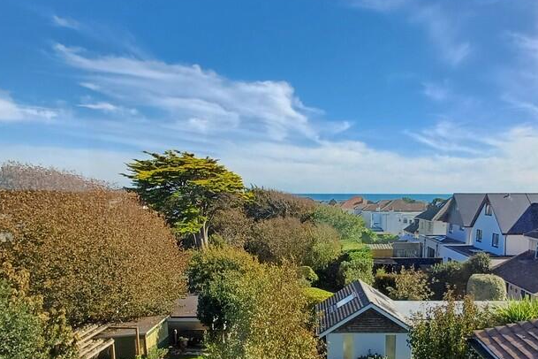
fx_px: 418
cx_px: 306
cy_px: 271
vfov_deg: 44.8
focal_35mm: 28
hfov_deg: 65.2
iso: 40
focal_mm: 1.64
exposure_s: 1/864
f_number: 2.2
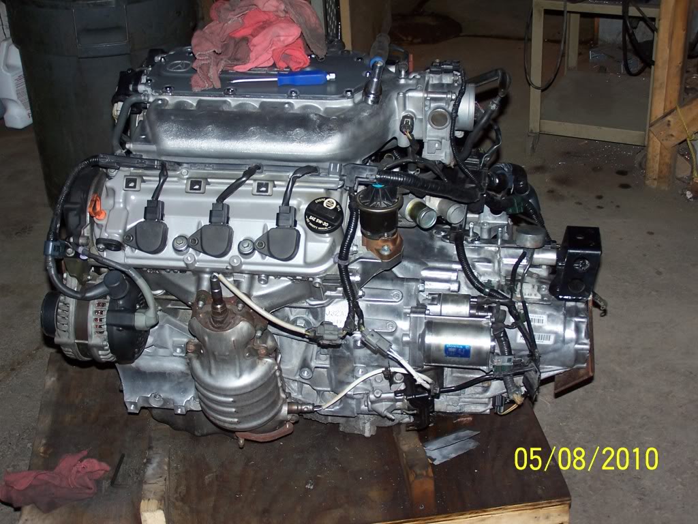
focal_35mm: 59
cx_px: 349
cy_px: 262
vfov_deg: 24.8
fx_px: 1190
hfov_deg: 32.7
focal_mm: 9.8
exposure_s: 1/60
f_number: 3.2
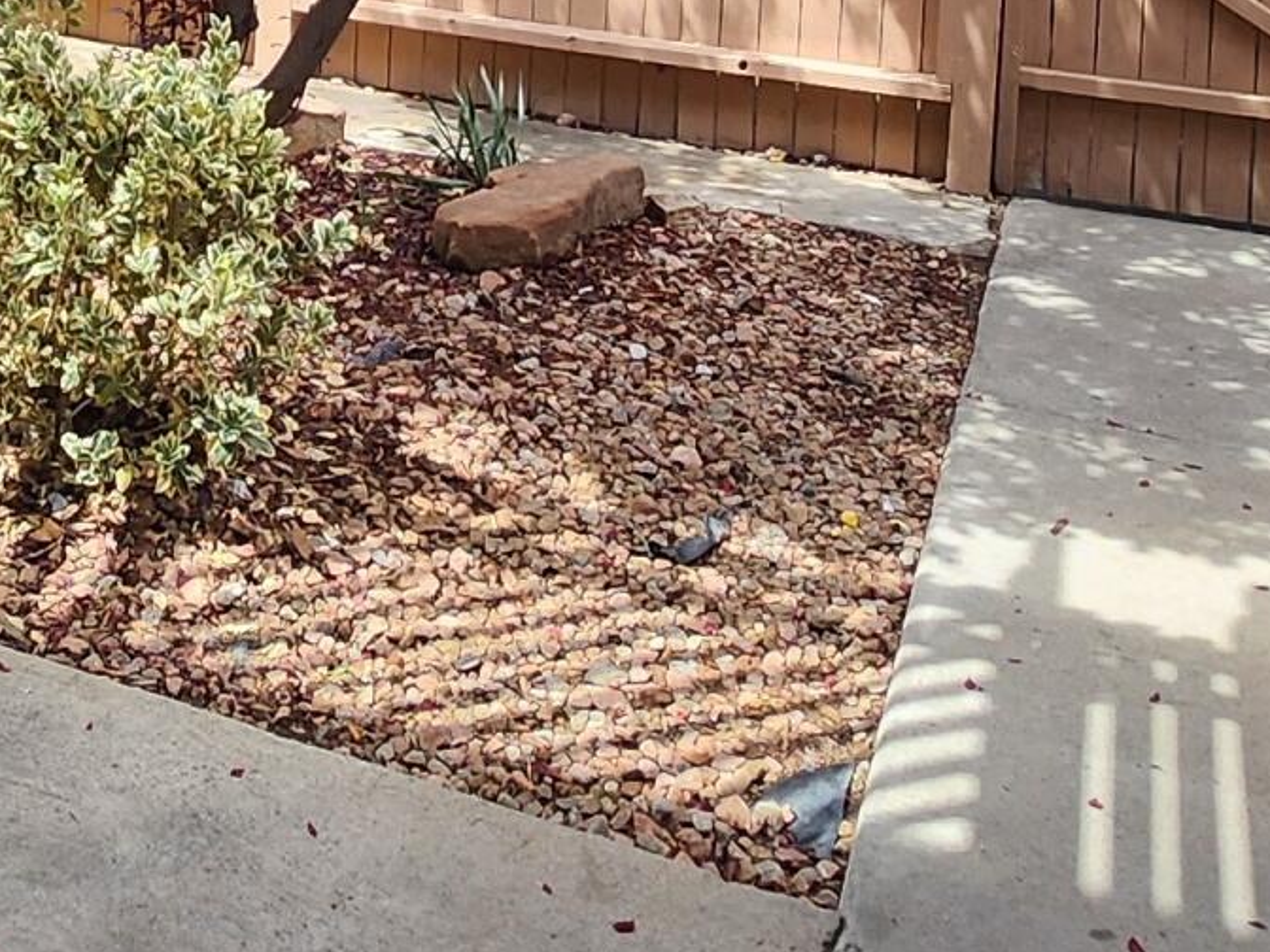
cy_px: -451
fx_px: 2128
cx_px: 157
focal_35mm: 58
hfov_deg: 31.8
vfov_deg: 21.4
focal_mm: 1.74
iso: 32
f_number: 2.2
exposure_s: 1/301
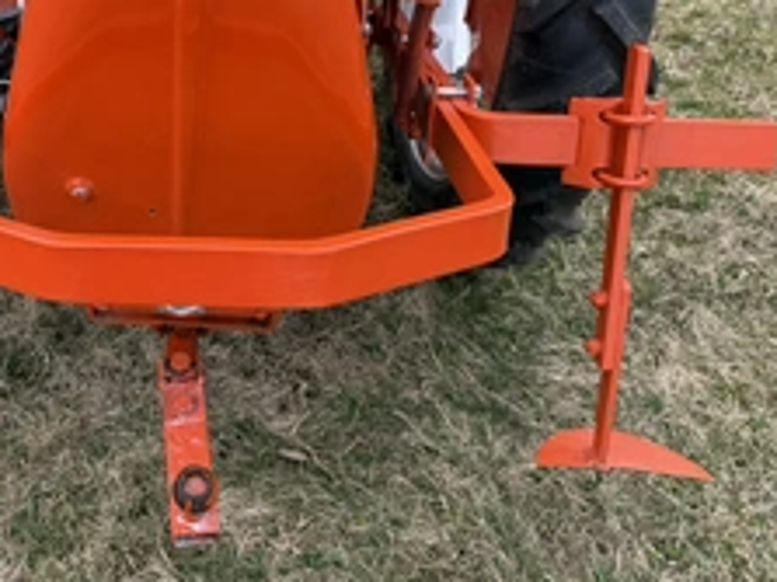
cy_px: 160
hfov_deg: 43.0
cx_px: 233
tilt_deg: -47.0
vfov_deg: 33.0
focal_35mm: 43
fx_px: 965
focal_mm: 6.76
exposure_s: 1/689
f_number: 1.78
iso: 80
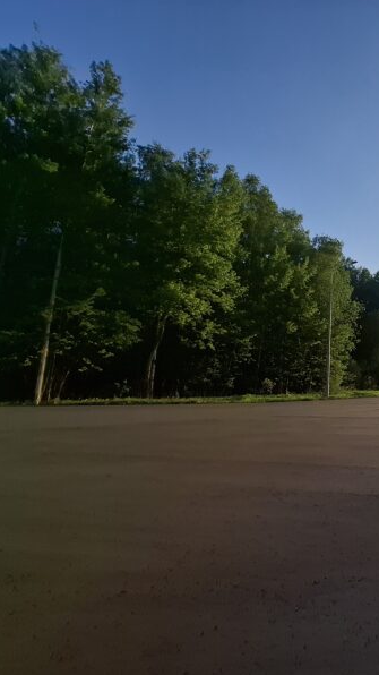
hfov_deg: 46.7
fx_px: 340
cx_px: 394
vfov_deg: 89.6
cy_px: 339
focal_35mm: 19
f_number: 2.2
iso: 40
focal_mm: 1.74
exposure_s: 1/1153
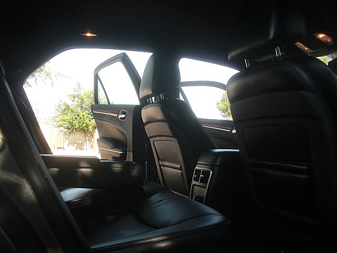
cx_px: 168
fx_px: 350
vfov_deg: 39.7
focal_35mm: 36
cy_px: 126
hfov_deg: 51.4
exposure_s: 1/160
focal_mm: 6.3
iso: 50
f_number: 2.8
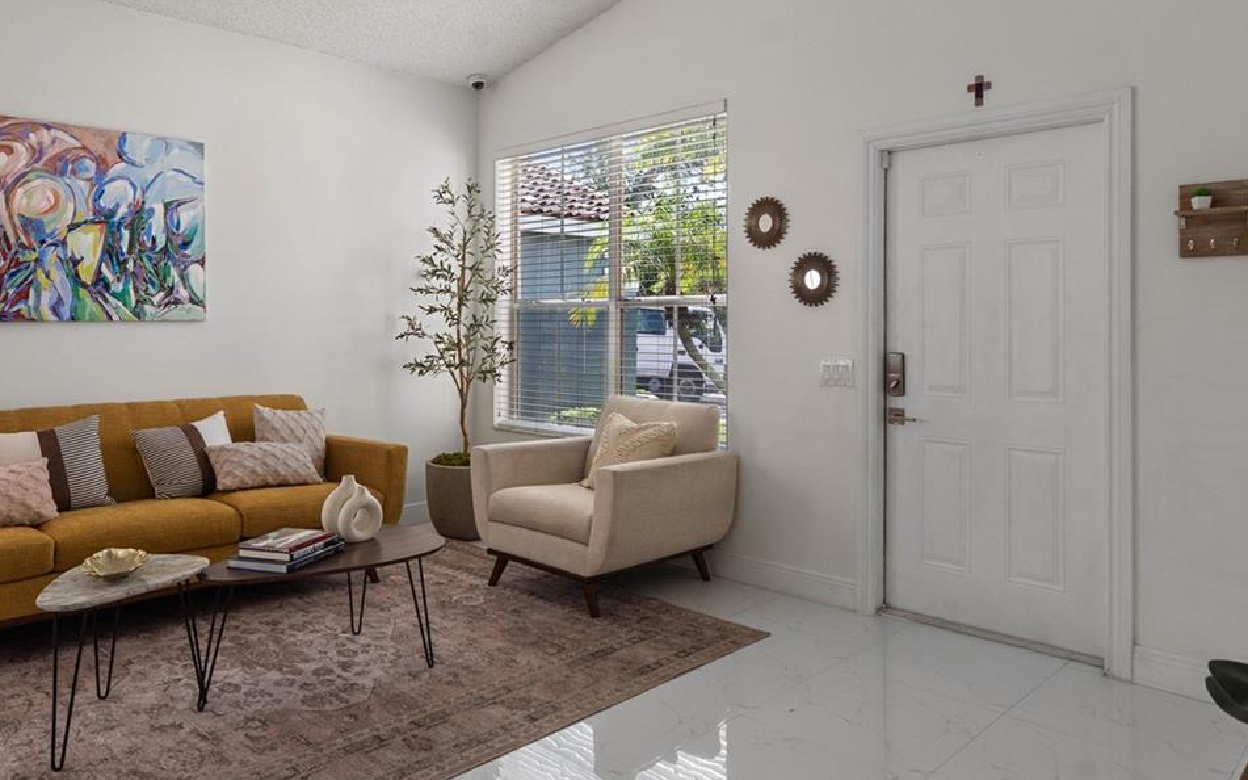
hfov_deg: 74.8
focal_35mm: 24
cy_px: 274
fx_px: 816
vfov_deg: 50.3
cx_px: 619
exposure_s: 1/10
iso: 320
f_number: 8
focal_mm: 14
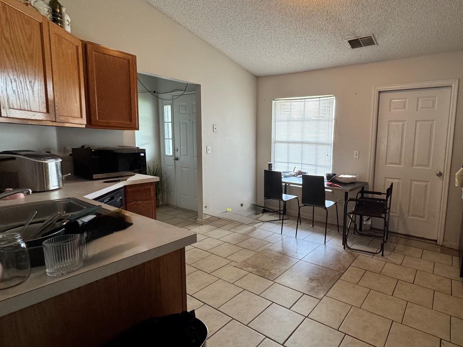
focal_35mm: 19
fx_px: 254
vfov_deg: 68.7
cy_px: 170
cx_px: 300
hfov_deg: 82.4
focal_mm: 2.22
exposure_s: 1/60
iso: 320
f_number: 2.2
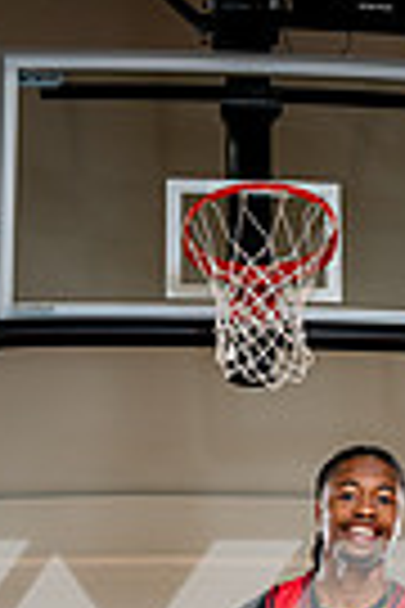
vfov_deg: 21.9
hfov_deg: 19.4
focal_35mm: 70
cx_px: 248
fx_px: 1181
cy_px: 1000
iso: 250
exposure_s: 1/250
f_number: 7.1
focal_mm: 21
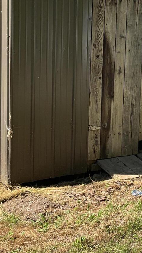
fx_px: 496
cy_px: 61
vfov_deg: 28.2
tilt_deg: -5.5
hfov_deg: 16.0
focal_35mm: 74
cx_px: 143
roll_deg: -2.0
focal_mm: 3
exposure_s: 1/691
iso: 25
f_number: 1.8
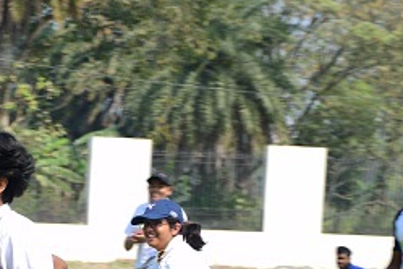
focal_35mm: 217
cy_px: 322
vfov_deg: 6.3
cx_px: -18
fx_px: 2429
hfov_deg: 9.4
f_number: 4.8
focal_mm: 50
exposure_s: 1/200
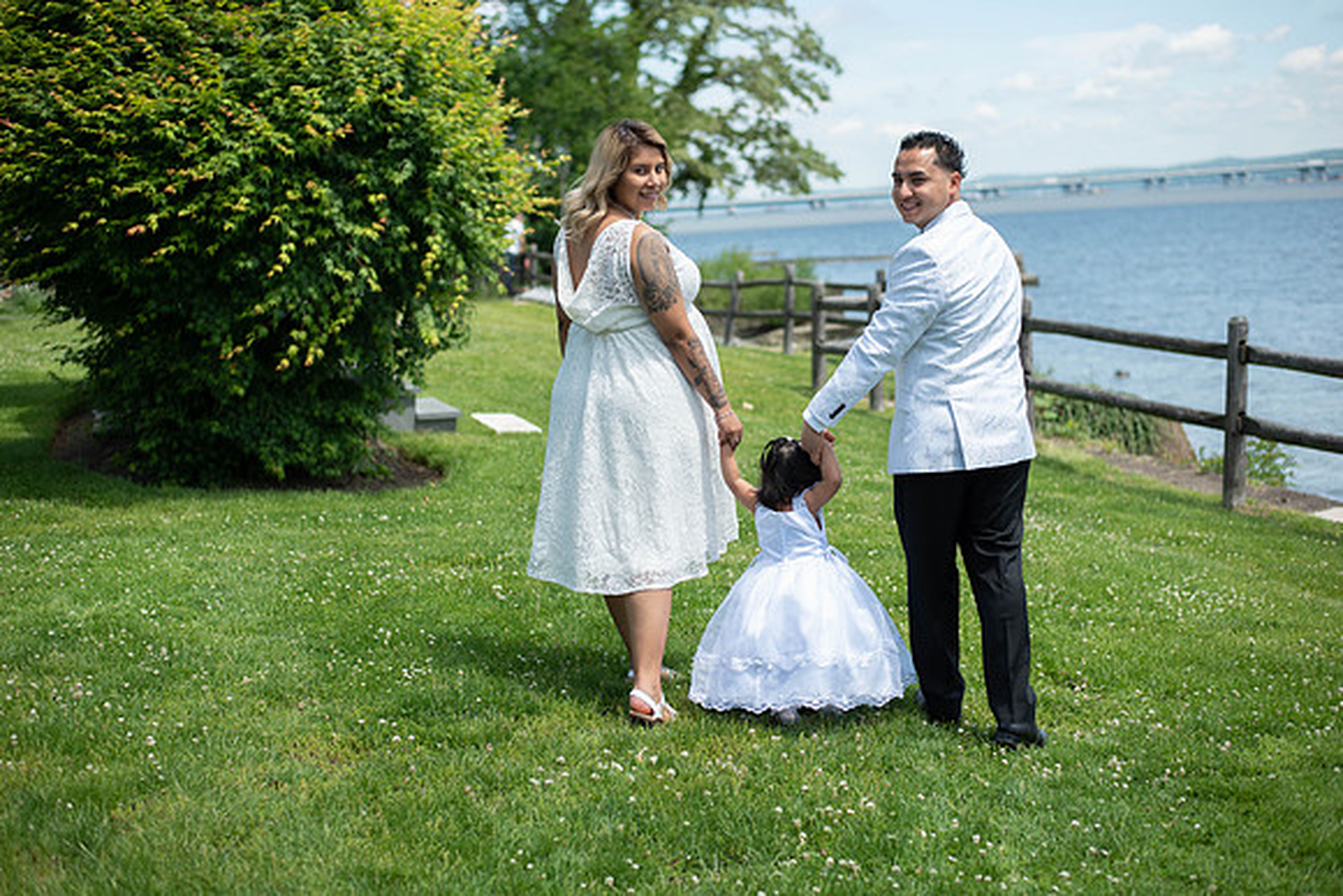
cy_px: 448
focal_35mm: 50
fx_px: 1866
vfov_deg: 27.0
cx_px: 672
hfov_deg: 39.6
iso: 100
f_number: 2.5
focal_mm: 50
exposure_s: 1/1250
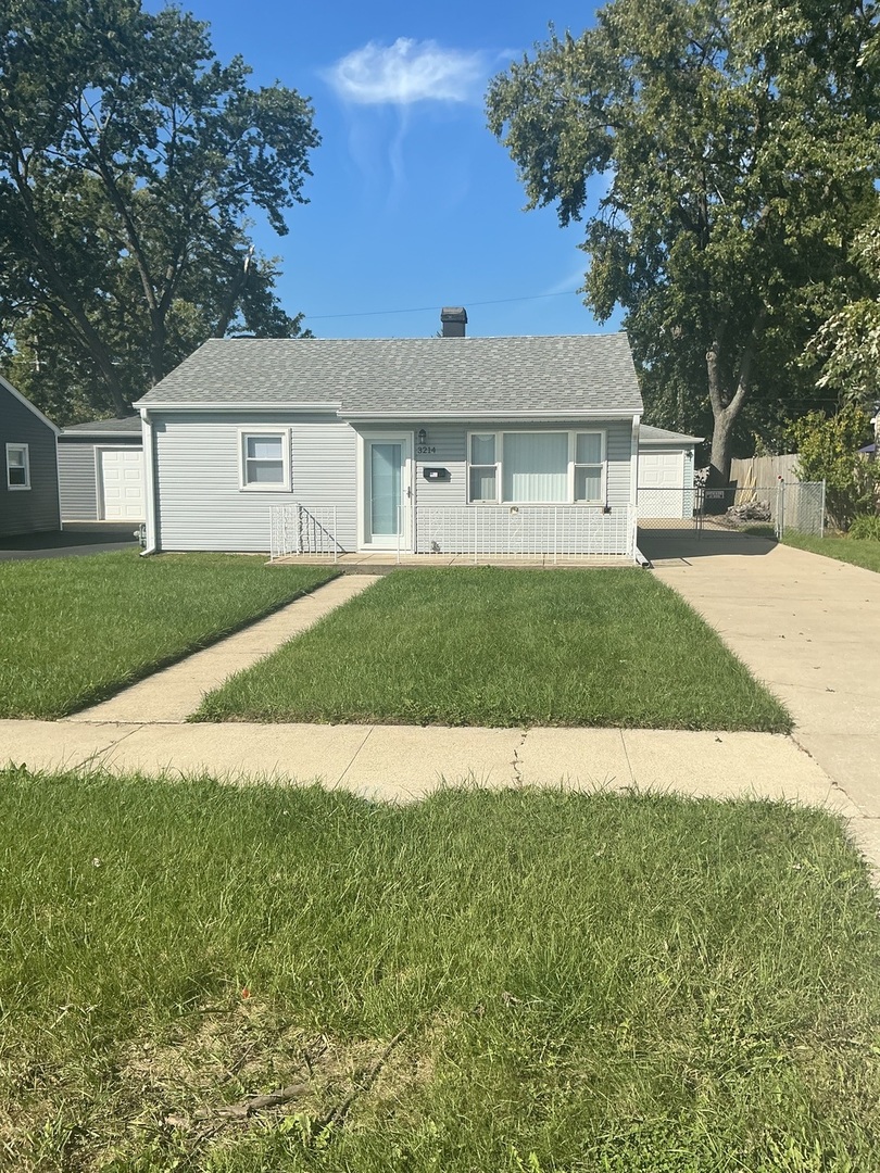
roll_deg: -0.4
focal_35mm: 29
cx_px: 440
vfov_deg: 61.7
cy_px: 586
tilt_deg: -6.9
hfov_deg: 48.2
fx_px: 983
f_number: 1.8
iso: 25
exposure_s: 1/2320
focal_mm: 3
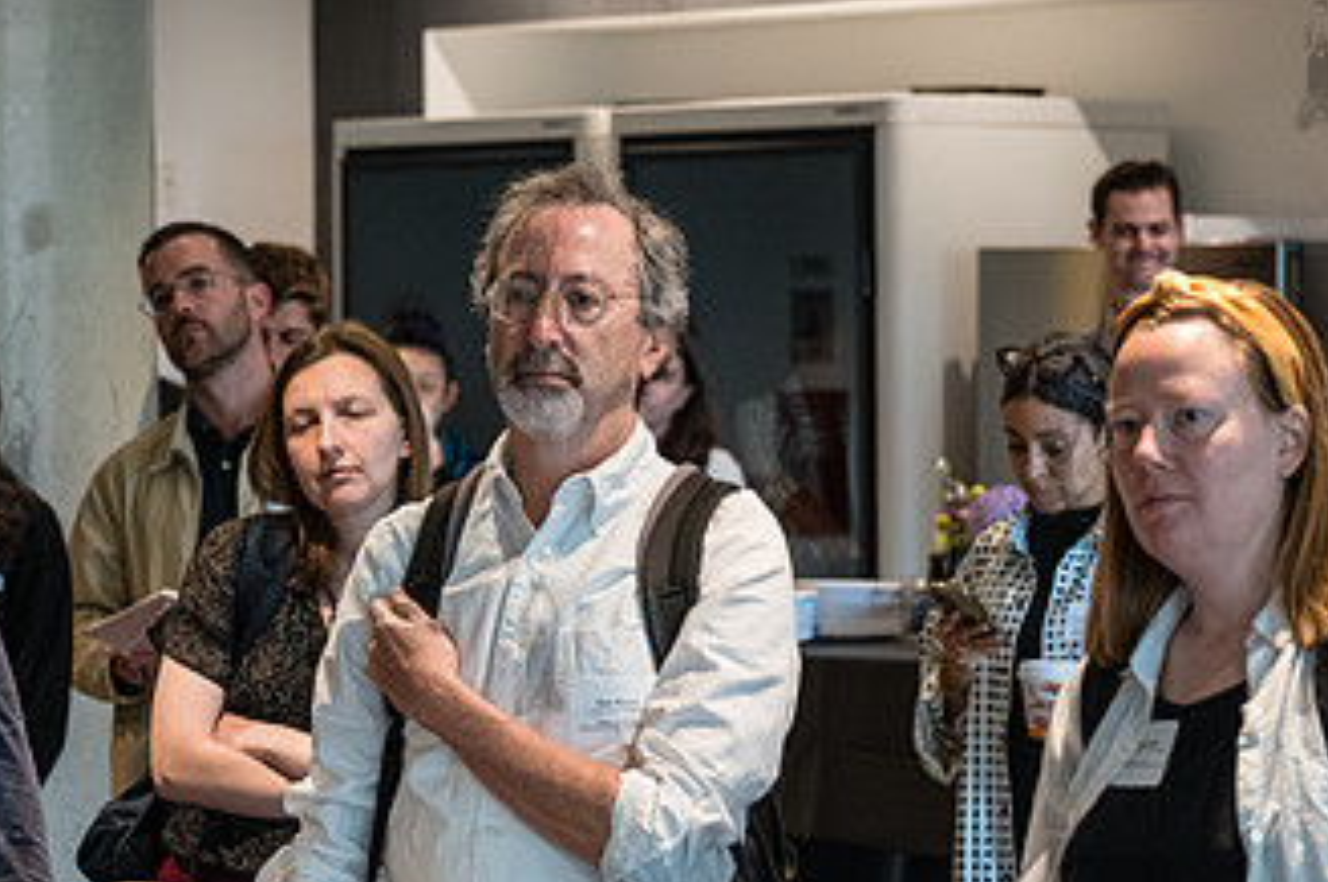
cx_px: 537
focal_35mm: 160
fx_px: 5896
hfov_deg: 12.8
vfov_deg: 8.6
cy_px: 544
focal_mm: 79
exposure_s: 1/250
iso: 5000
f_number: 4
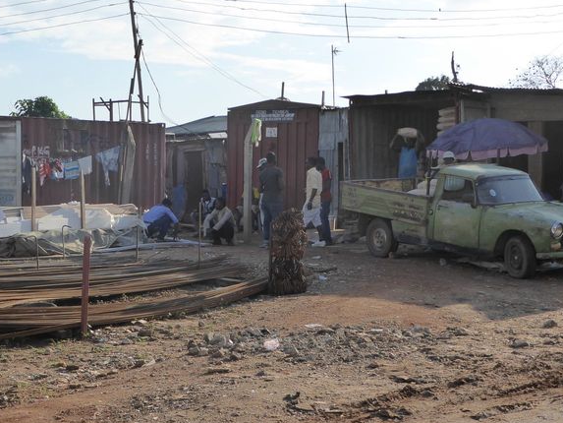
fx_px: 1204
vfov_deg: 19.9
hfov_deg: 26.3
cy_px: 240
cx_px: 220
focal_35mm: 74
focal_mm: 9
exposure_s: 1/640
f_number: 4.1
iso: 160
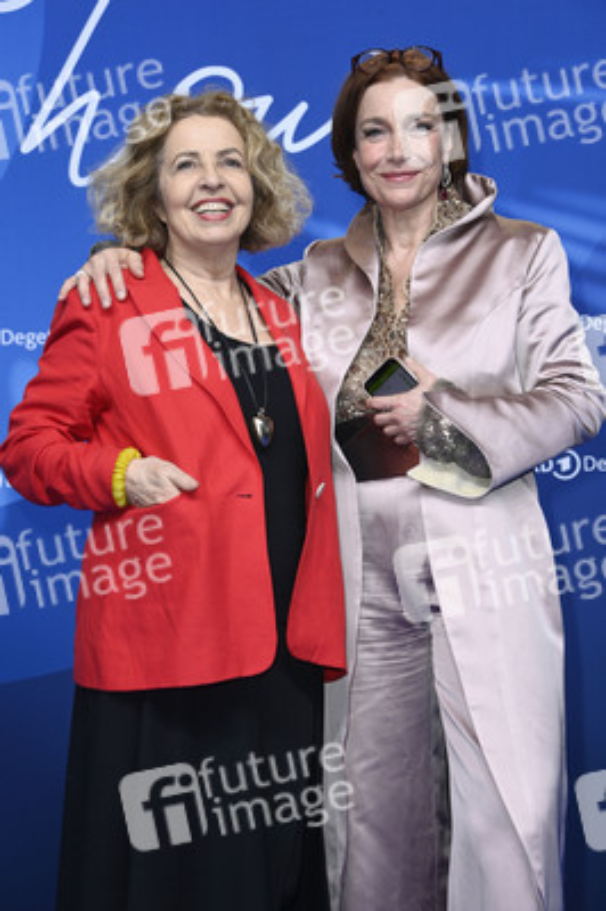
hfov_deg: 17.5
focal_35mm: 78
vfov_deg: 26.0
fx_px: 1973
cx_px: 303
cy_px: 456
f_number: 5.6
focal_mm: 78
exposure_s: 1/250
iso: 1250
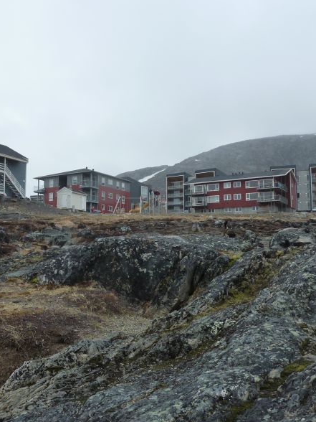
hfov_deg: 41.2
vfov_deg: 54.0
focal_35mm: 34
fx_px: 414
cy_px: 213
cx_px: 100
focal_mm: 4.1
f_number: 4.5
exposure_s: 1/400
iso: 125
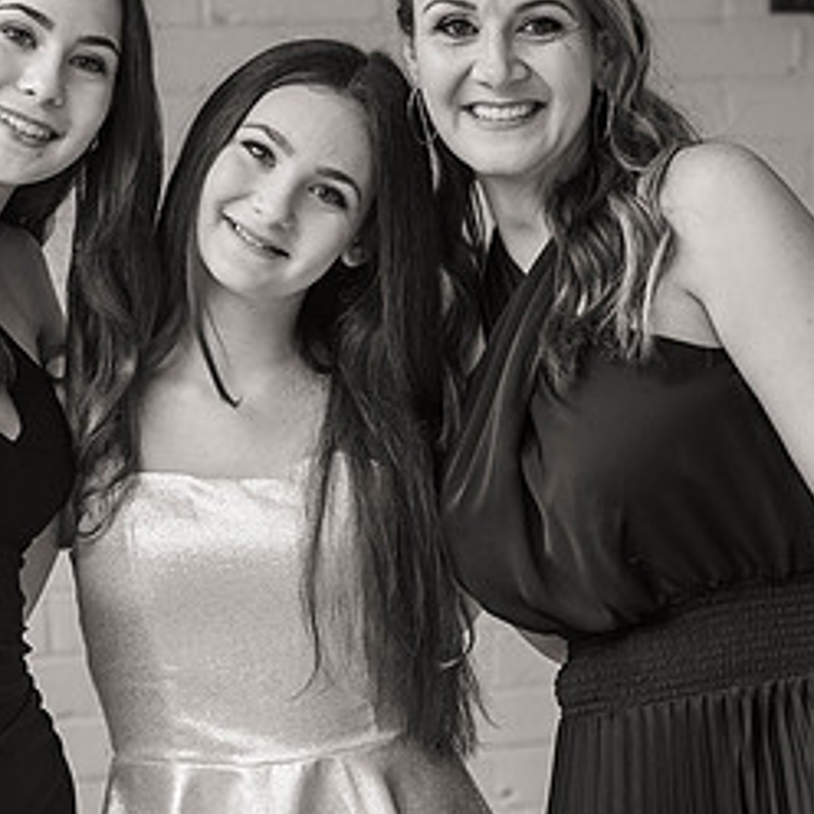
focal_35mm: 171
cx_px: 261
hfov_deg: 10.2
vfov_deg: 10.2
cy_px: 246
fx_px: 4549
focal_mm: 80
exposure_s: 1/160
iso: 250
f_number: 3.5
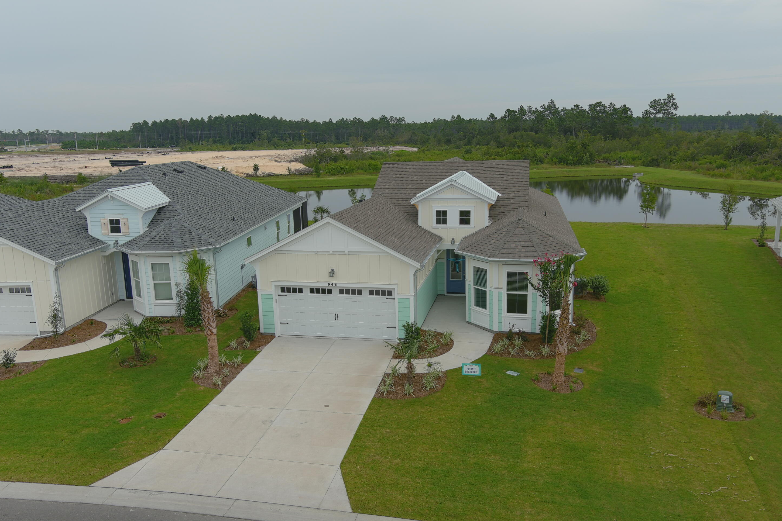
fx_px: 652
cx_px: 397
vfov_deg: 43.6
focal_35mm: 30
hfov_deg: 61.9
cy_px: 258
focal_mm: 10.57
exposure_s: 1/1145
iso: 100
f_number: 2.8
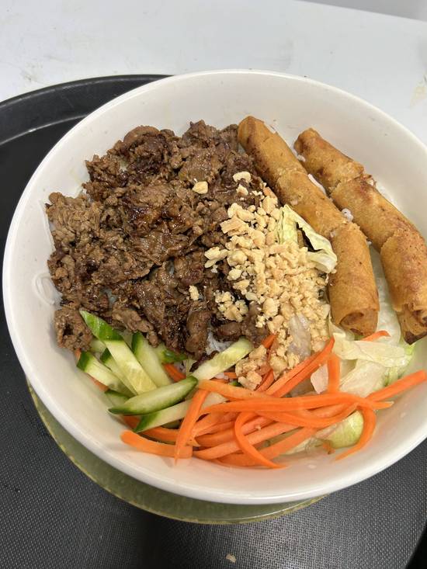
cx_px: 214
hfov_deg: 53.1
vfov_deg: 67.3
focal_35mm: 26
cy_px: 284
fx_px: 428
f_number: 1.5
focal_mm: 5.7
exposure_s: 1/60
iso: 100
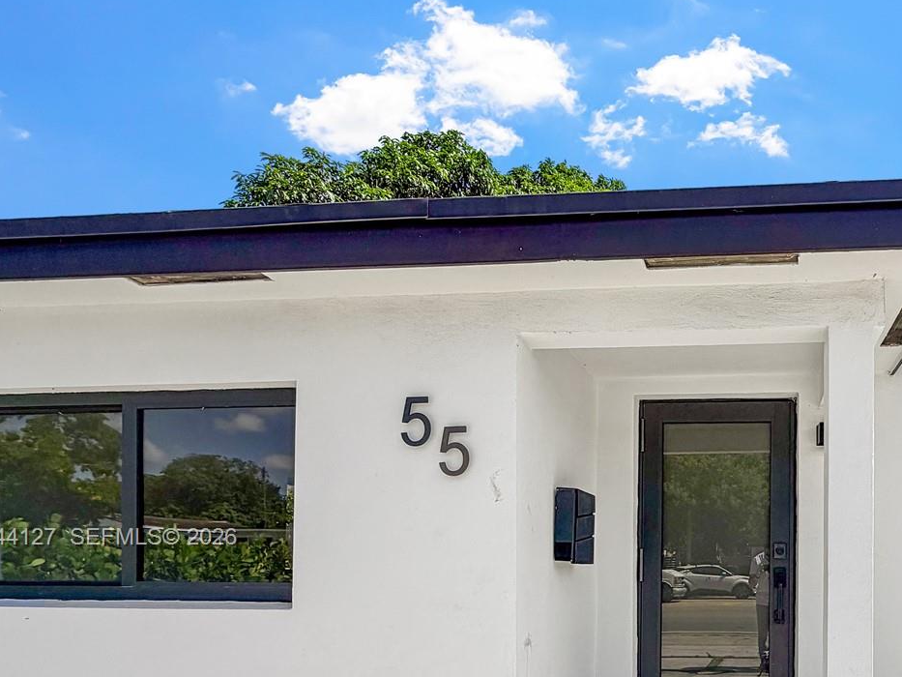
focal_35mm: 24
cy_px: 539
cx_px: 710
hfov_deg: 65.7
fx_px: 625
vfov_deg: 53.2
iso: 20
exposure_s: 1/900
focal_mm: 2.22
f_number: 2.2
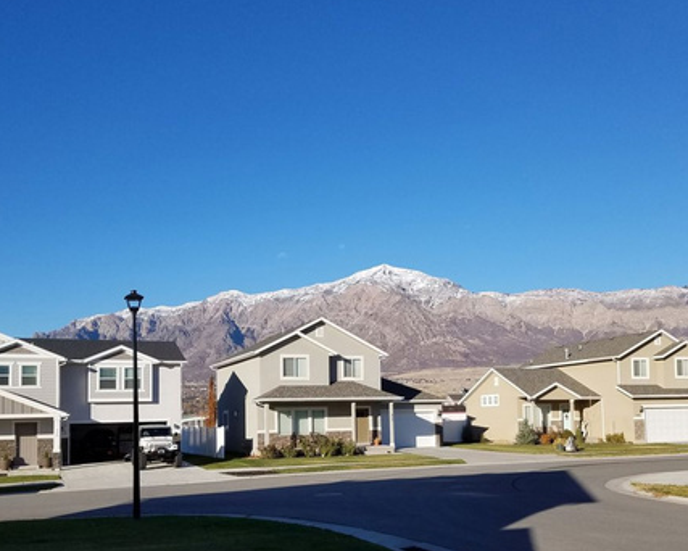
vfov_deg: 38.9
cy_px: 350
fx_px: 774
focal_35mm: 38
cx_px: 332
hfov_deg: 47.9
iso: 50
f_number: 1.7
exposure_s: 1/2984
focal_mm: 4.2
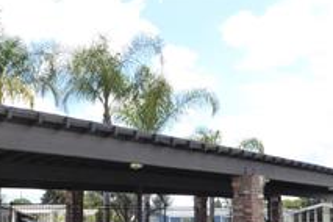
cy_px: 191
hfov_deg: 47.5
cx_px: 106
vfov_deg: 32.1
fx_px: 370
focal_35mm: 40
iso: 160
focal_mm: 4.3
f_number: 4
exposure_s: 1/400
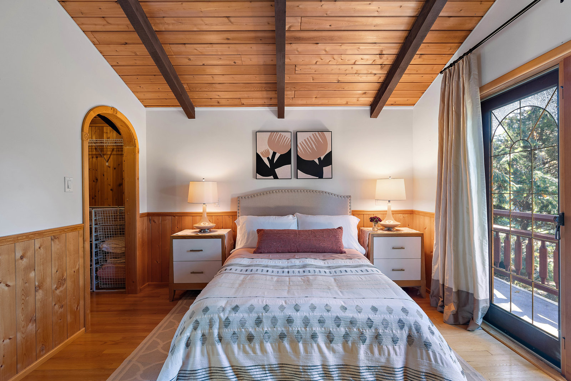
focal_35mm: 16
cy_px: 190
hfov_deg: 96.7
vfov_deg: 73.8
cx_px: 286
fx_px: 254
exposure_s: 2
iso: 400
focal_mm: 16
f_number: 7.1
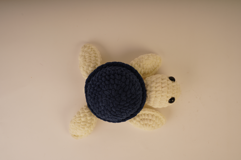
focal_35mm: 34
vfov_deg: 38.9
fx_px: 228
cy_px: 80
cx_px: 120
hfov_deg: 55.8
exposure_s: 1/250
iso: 160
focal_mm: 34
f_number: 9
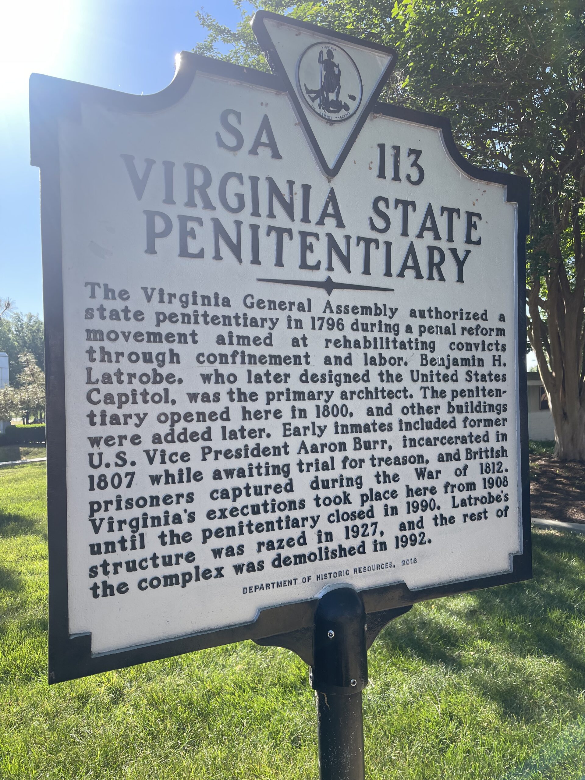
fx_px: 563
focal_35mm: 25
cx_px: 292
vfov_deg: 69.4
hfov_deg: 54.9
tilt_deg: -1.0
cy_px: 390
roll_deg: +1.3
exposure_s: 1/923
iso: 32
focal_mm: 5.1
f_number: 1.6
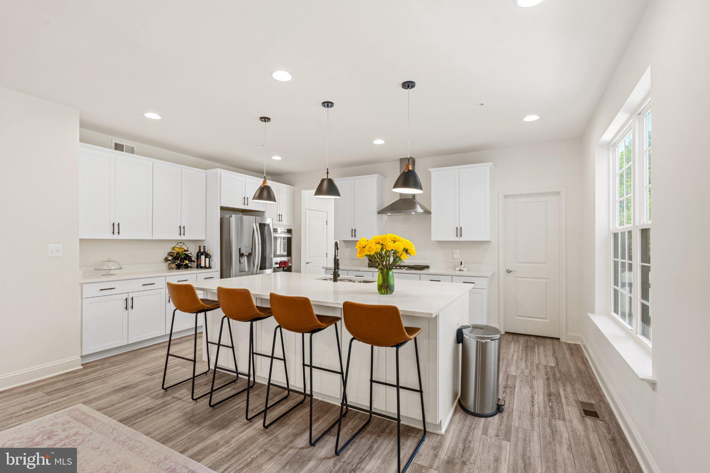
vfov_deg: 73.7
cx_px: 355
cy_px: 236
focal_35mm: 16
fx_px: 316
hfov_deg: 96.7
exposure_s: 1/13
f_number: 8
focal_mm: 16
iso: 640
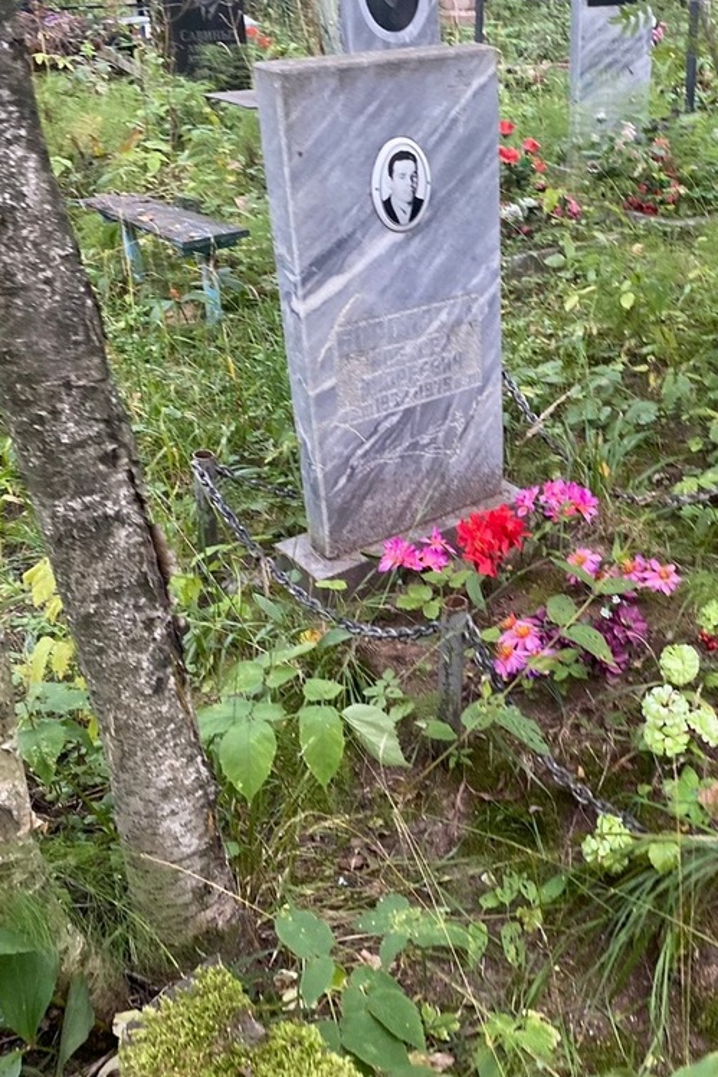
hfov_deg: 34.7
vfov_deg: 51.9
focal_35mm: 37
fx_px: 1106
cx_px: 589
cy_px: 549
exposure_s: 1/60
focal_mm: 4.25
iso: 250
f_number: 1.8
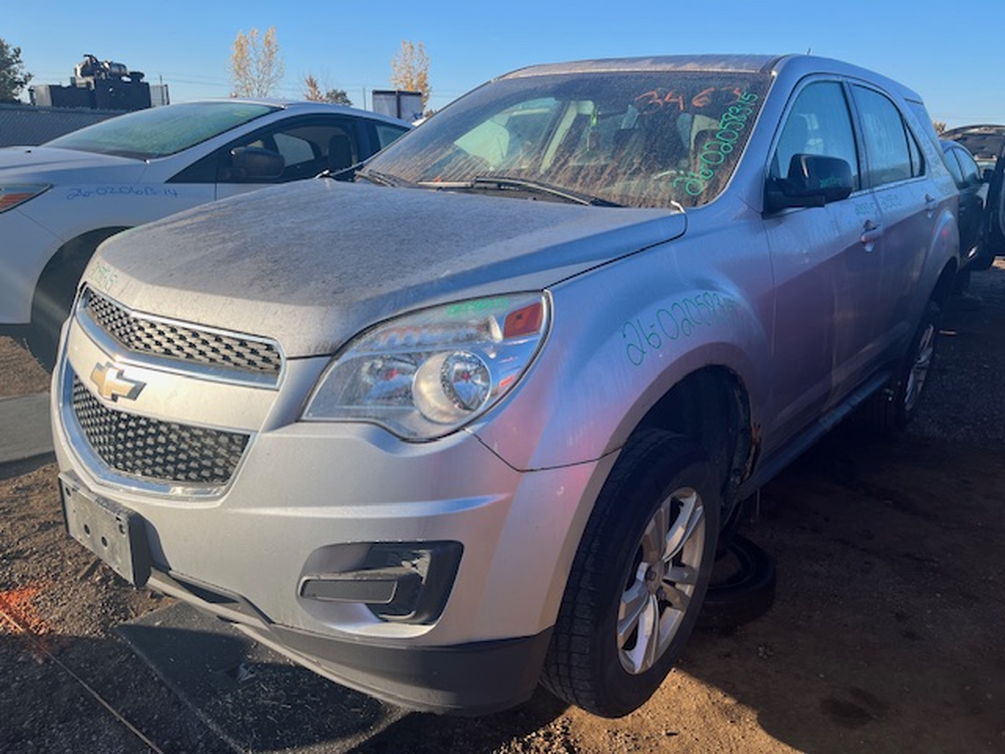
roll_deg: -0.6
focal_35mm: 26
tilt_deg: -16.7
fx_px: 755
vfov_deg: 53.1
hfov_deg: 67.3
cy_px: 377
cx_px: 502
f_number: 1.6
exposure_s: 1/1580
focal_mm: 5.1
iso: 50
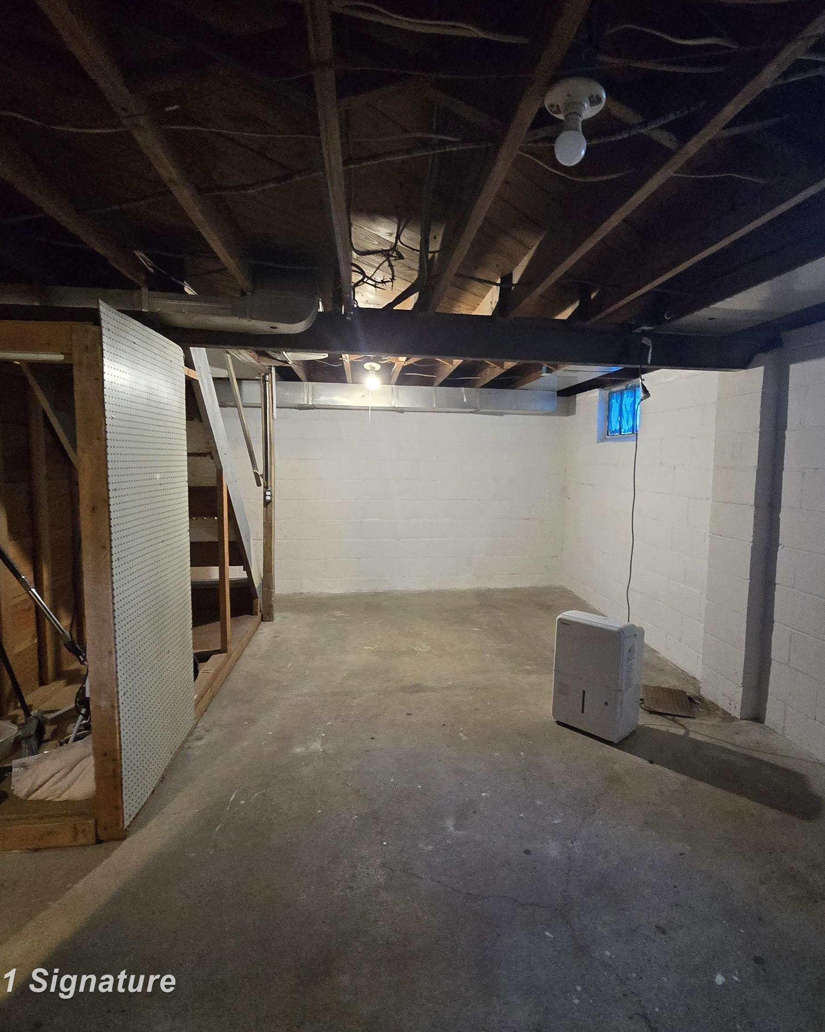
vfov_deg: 89.6
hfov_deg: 76.5
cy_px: 515
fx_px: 519
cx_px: 471
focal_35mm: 17
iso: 1000
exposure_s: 1/50
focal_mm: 2.2
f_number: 2.2
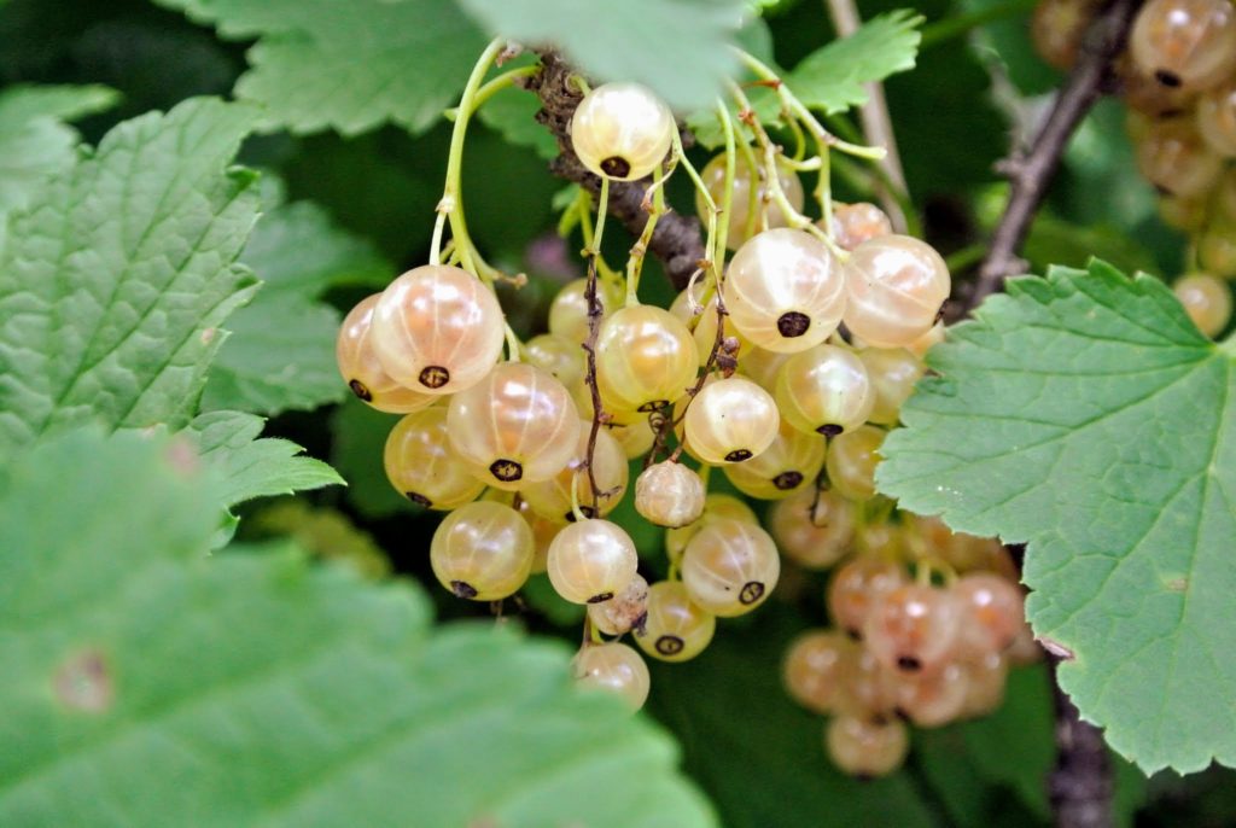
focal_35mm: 59
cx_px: 618
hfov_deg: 33.9
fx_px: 2029
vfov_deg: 23.1
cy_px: 414
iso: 720
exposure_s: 1/125
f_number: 5
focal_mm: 21.9
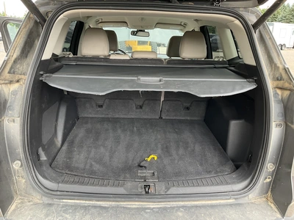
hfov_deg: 61.7
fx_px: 246
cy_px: 110
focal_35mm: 29
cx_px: 147
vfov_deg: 48.2
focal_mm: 3
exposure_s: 1/122
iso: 32
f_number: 1.8
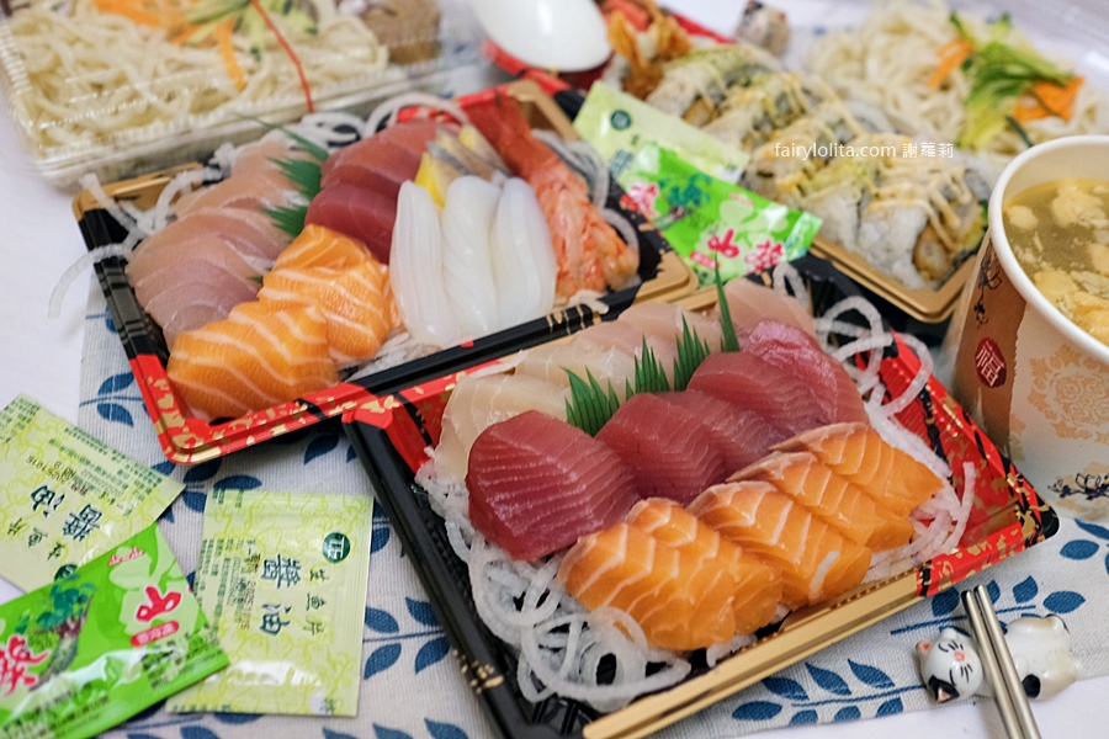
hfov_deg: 54.4
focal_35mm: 35
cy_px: 370
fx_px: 1078
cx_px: 554
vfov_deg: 37.9
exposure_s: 1/40
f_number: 2.8
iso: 2000
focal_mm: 23
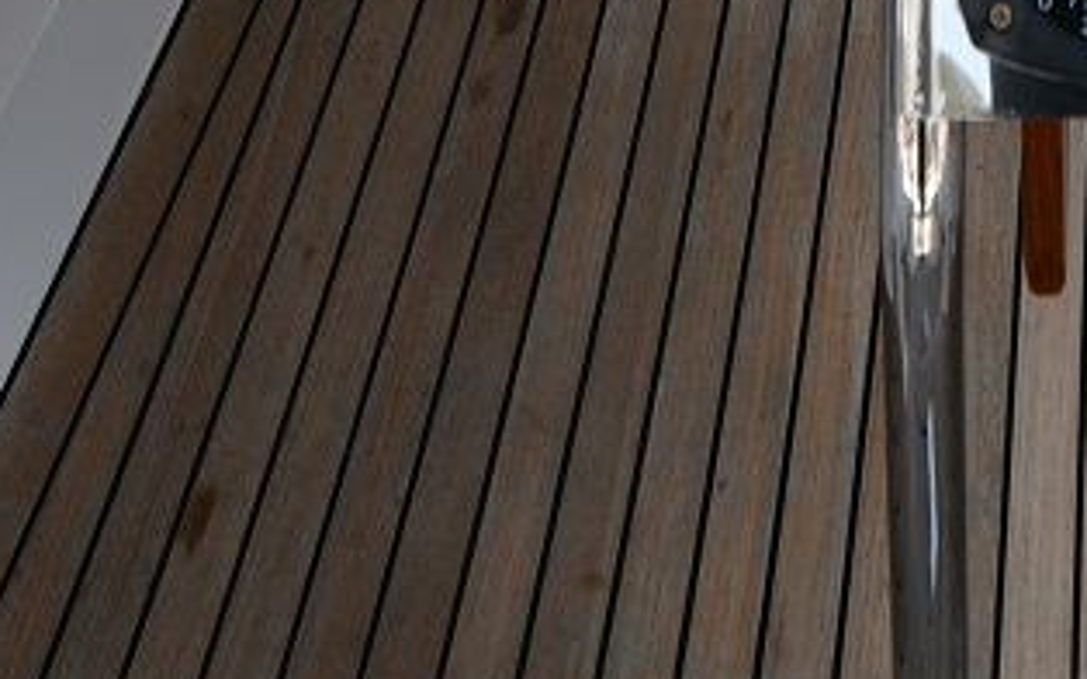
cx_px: 1149
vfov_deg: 9.6
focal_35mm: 91
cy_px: -1568
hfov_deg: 21.8
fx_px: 2695
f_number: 5.6
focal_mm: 14
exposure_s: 1/250
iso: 100
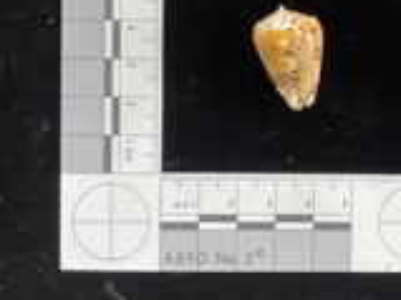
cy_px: 59
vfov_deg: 22.6
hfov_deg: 28.5
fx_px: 741
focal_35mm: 64
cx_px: 398
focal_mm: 3
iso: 100
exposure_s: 1/50
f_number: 1.8
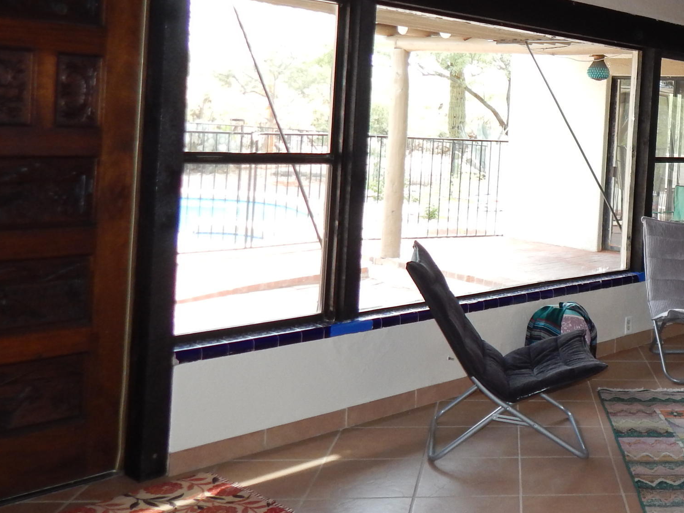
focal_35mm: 46
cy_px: 137
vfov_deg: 31.0
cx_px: 672
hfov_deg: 37.2
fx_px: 909
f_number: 3
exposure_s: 1/100
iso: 180
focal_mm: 4
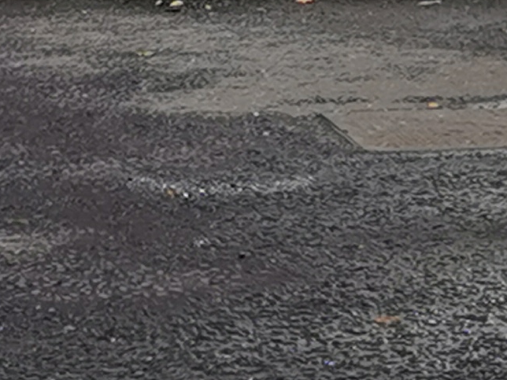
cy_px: -443
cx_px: 1243
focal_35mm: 255
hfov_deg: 7.3
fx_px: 3735
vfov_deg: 5.7
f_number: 1.6
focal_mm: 5.56
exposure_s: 1/8264
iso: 50
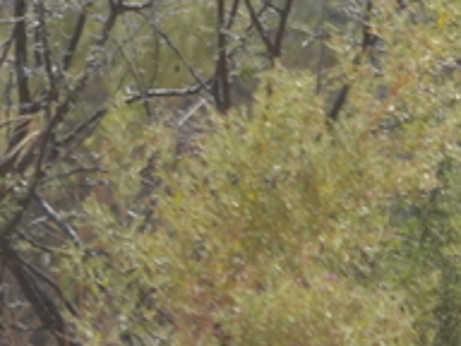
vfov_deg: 0.5
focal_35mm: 2875
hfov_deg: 0.7
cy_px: -618
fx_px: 38288
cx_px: 1025
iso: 200
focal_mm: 300
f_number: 6.3
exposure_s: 1/640
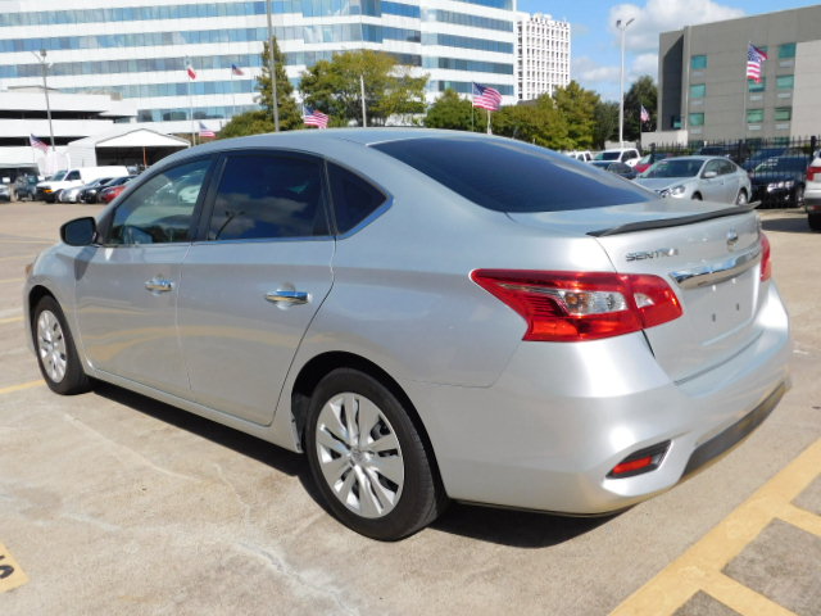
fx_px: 712
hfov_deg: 60.0
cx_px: 410
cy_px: 308
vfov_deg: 46.8
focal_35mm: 30
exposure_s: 1/500
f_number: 6.4
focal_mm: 5.3
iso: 125
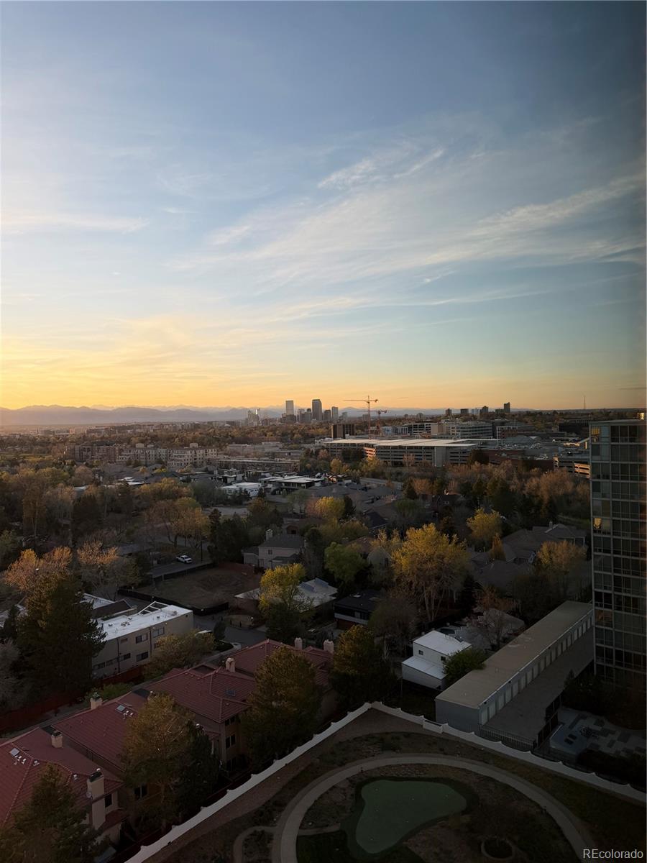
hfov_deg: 56.8
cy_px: 432
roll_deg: +1.3
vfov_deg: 71.6
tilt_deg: -2.0
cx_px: 324
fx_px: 598
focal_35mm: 24
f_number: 1.78
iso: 80
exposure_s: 1/1075
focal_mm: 6.76
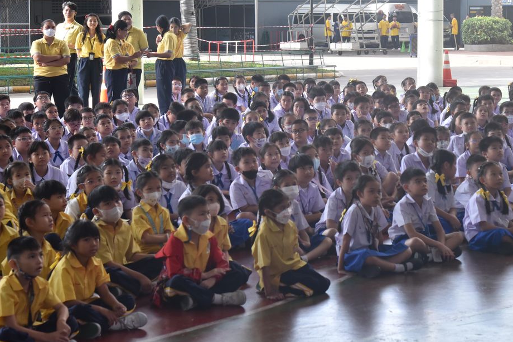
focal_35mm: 106
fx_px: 1511
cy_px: 69
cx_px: 361
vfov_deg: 12.9
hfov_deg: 19.2
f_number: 4.5
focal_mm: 65
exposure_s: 1/400
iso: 1600
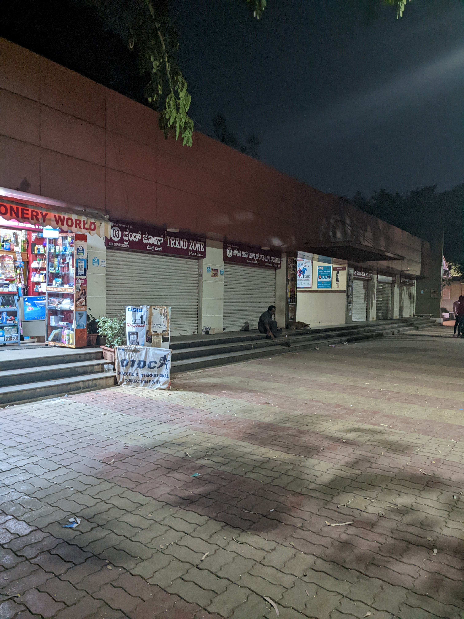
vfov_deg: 65.3
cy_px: 310
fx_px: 483
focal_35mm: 27
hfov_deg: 51.4
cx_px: 232
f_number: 1.73
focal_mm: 4.38
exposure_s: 1/25
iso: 802
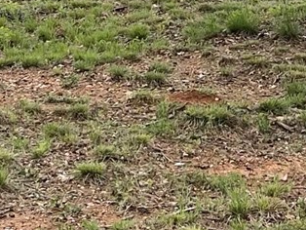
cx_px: 258
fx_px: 1442
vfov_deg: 9.0
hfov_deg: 12.1
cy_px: -38
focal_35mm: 163
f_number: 1.6
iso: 32
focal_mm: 5.1
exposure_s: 1/474
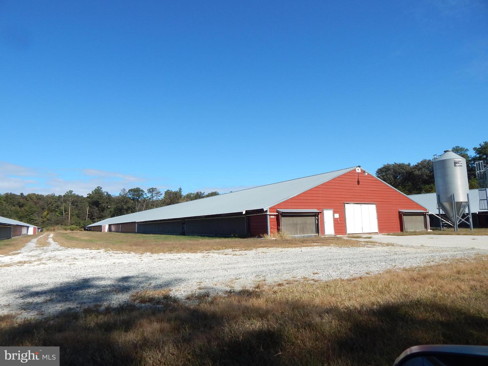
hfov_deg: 76.4
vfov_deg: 61.1
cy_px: 183
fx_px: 310
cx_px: 244
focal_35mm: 22
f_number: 6
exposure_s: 1/500
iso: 125
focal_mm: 4
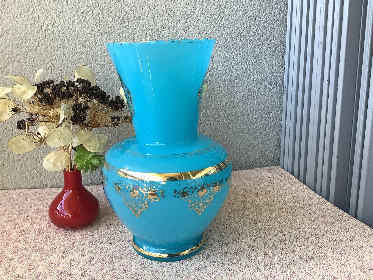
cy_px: 140
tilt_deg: -11.5
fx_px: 334
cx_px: 186
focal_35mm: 31
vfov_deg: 45.4
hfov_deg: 58.4
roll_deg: +0.7
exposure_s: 1/120
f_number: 2.4
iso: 64
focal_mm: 3.3
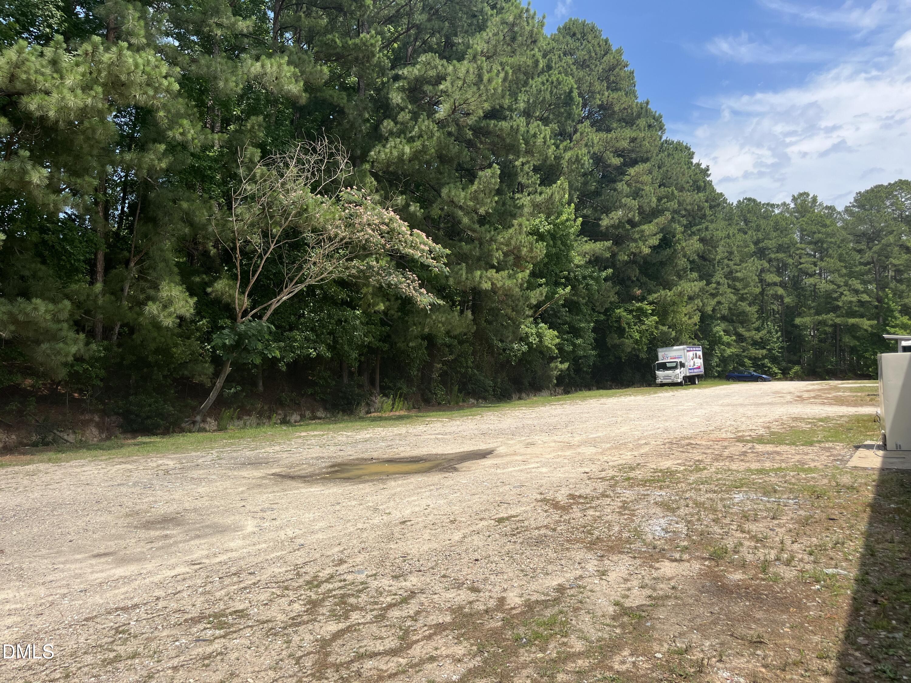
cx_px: 456
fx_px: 684
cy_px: 342
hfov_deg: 67.3
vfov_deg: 53.1
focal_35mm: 26
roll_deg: +0.9
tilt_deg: +0.8
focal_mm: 5.1
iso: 50
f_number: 1.6
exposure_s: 1/3413
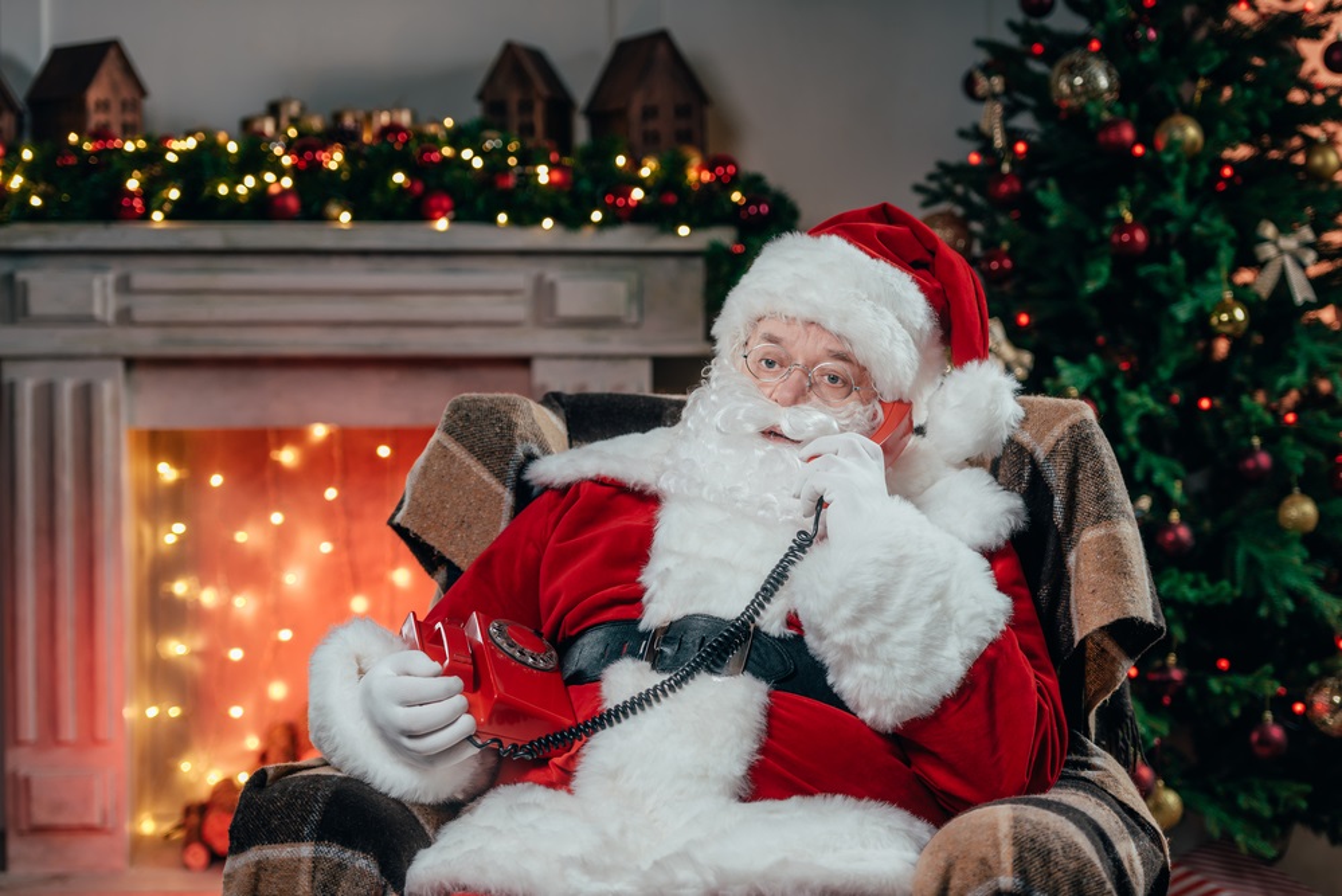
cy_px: 448
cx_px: 671
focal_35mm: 98
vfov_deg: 14.0
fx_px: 3655
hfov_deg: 20.8
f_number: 2.8
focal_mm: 98
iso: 64
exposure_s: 1/10
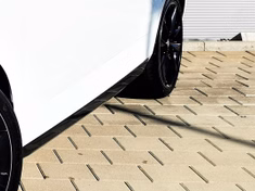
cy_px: 29
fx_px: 751
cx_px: -176
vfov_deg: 14.4
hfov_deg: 16.7
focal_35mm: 102
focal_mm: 5.58
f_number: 1.8
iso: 50
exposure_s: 1/3636
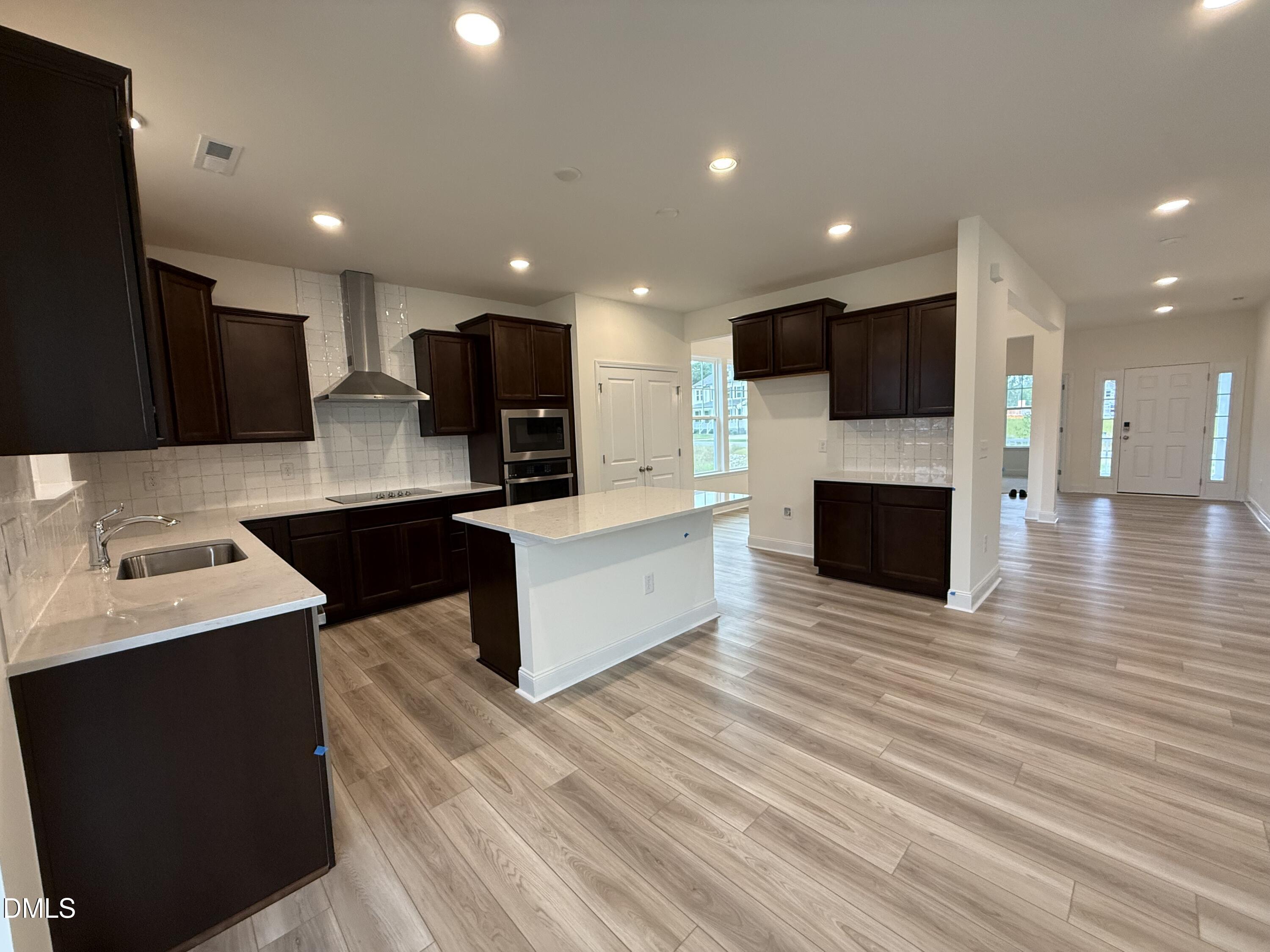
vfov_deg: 85.7
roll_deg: +2.1
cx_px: 635
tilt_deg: -5.3
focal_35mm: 14
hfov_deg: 102.1
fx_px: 514
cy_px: 476
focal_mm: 2.22
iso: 250
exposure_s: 1/120
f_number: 2.2
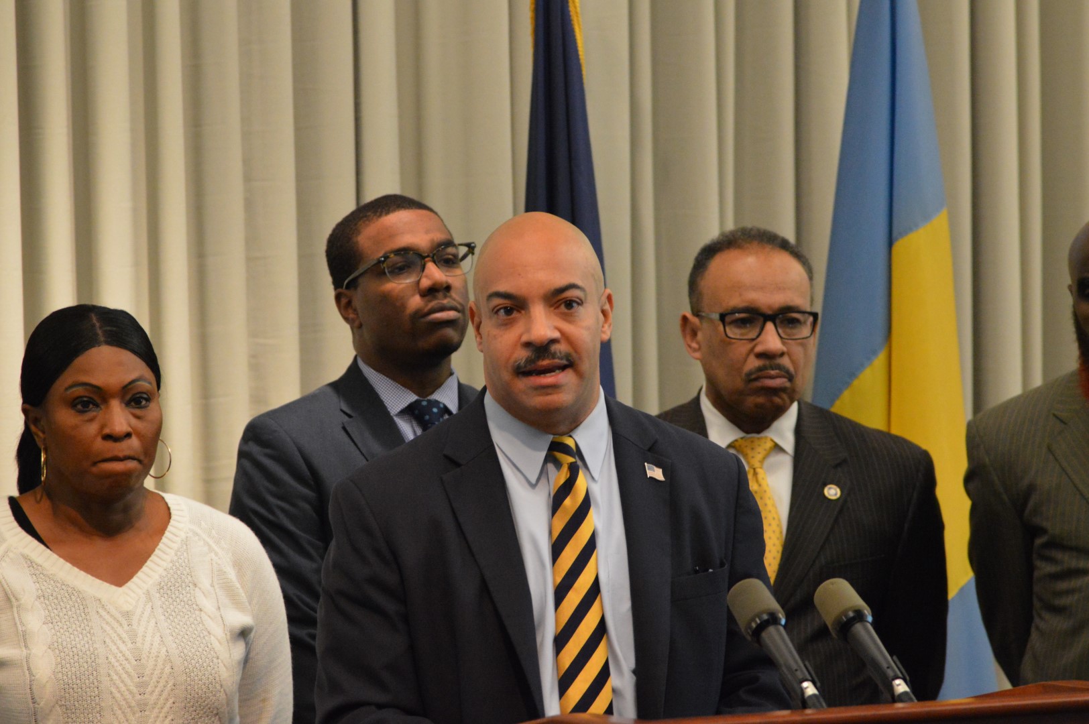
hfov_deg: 13.1
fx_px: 4760
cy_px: 362
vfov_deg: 8.7
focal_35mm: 158
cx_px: 544
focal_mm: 105
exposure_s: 1/40
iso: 3200
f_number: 4
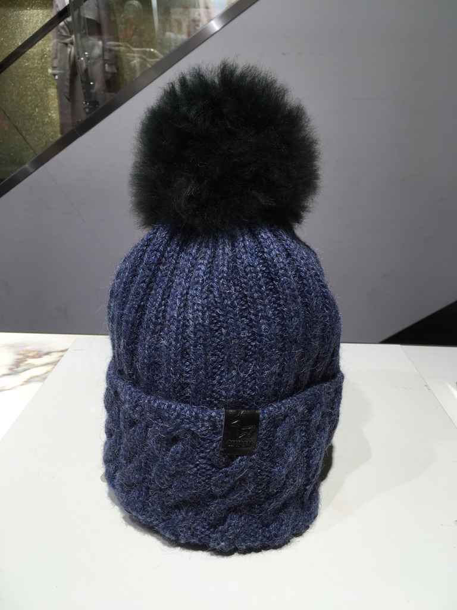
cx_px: 228
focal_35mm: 29
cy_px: 305
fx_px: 510
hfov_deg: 48.2
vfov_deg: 61.7
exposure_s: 1/50
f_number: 2.2
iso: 25
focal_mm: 4.15
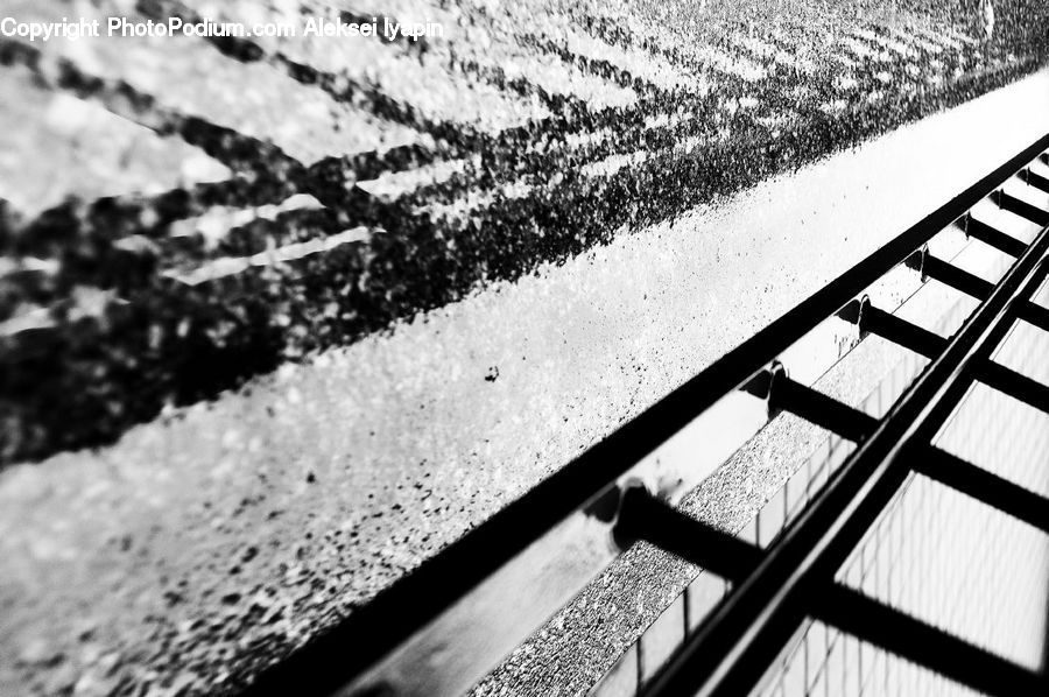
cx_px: 524
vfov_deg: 37.8
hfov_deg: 54.5
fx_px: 1019
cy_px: 348
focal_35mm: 35
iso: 200
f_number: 3.2
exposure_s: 1/200
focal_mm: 35
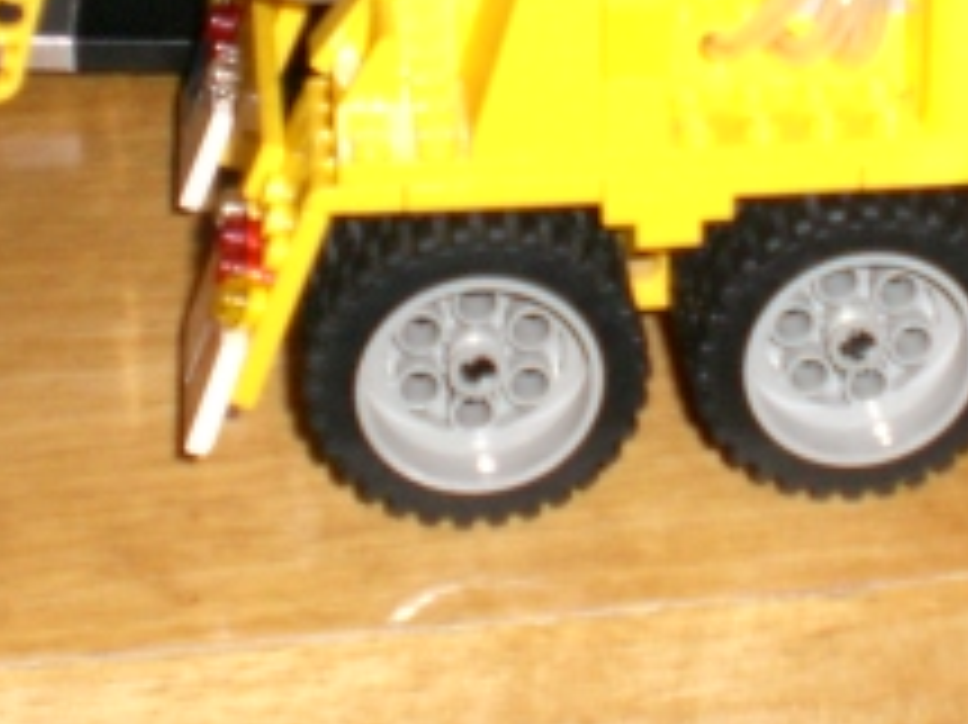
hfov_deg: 17.2
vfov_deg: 12.7
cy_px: -202
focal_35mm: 113
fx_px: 3158
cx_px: 842
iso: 200
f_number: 3.1
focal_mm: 6.3
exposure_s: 1/60
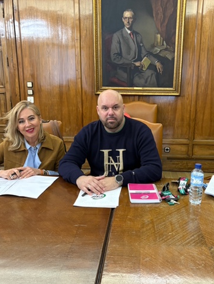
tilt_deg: -13.3
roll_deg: -0.7
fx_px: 288
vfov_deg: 52.6
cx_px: 132
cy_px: 142
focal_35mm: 35
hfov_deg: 40.5
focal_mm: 5.96
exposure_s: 1/50
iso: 250
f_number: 1.6
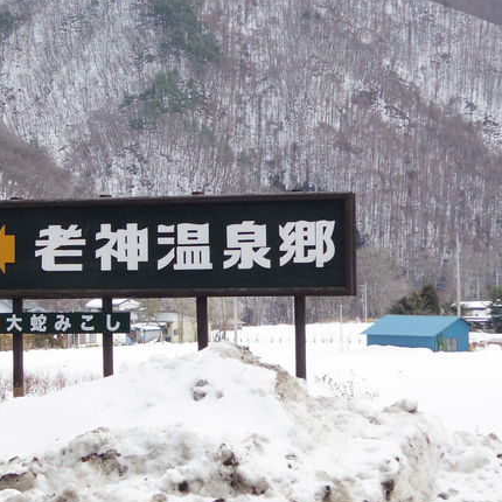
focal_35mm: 99
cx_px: 240
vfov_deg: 17.5
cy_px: 341
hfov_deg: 17.6
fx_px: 1624
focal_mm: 8.5
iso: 250
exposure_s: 1/1000
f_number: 3.2
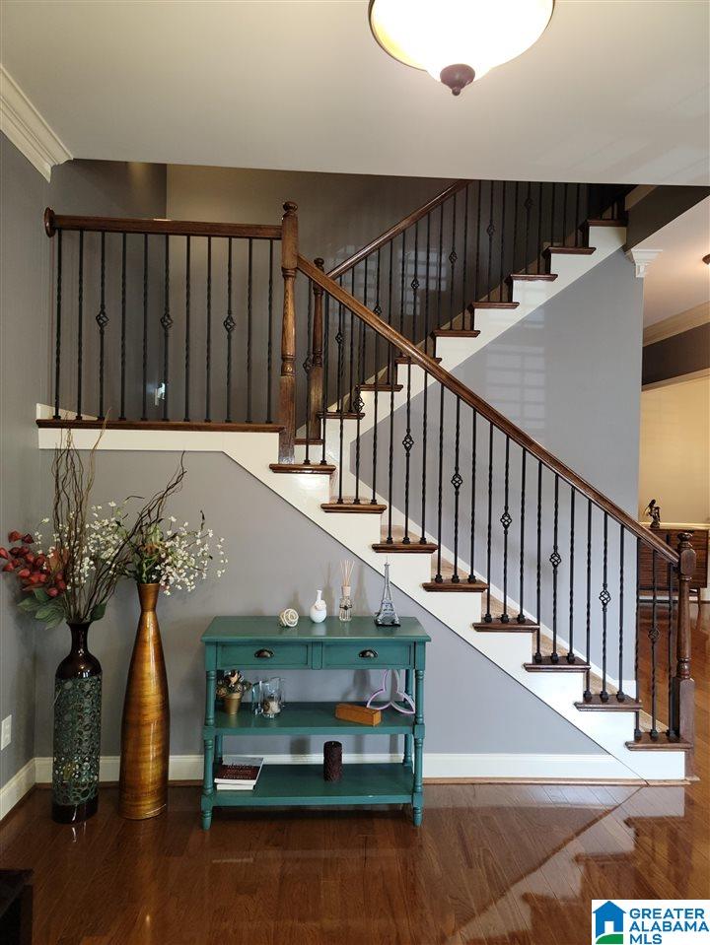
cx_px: 355
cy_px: 472
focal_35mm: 24
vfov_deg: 71.6
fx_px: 656
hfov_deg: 56.8
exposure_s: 1/17.2
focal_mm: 6.7
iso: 125
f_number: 1.8
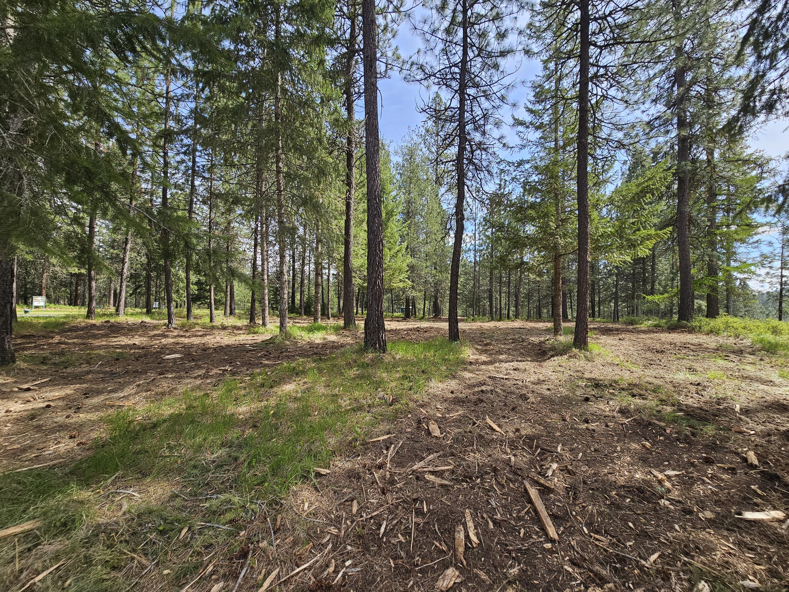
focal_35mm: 13
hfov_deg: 106.2
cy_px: 296
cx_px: 394
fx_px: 296
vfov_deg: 89.9
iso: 50
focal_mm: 2.2
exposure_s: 1/579
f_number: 2.2
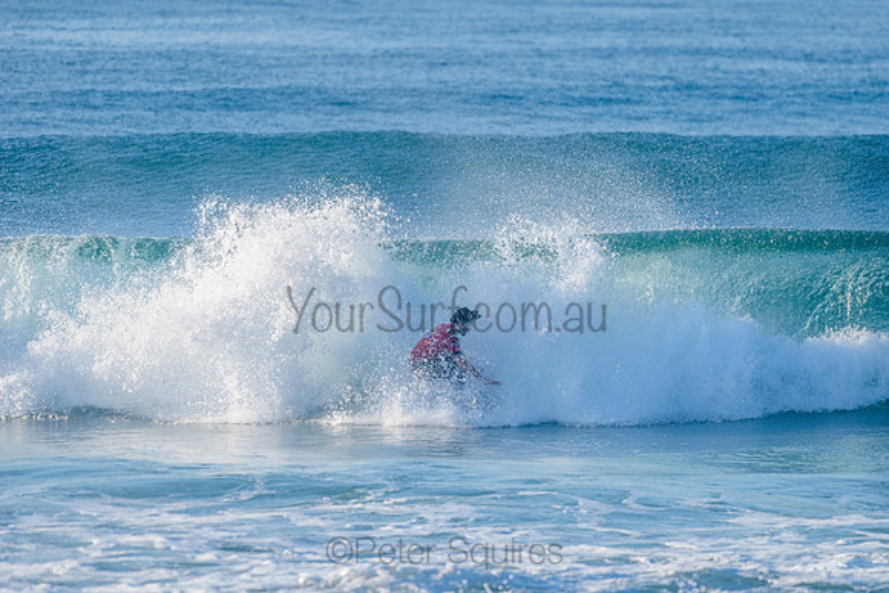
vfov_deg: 2.8
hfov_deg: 4.1
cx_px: 444
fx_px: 12354
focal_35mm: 500
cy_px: 296
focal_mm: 500
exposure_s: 1/2000
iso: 500
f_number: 5.6
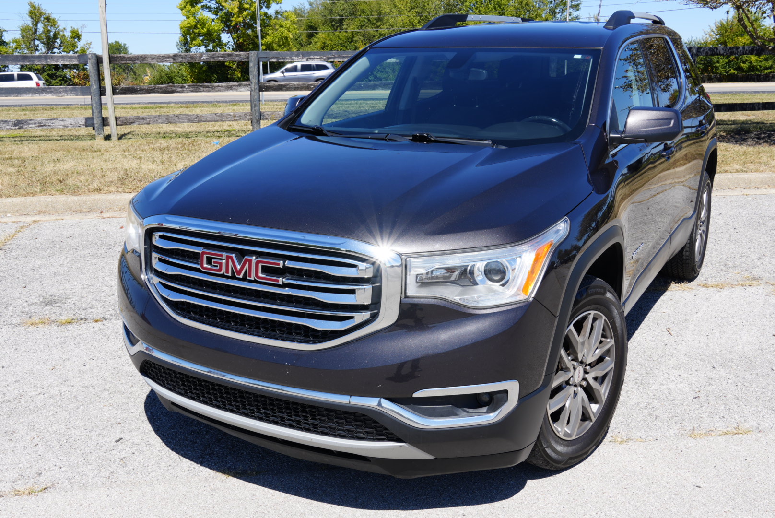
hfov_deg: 53.1
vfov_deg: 36.9
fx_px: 776
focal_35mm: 36
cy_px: 259
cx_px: 388
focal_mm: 24
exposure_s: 1/125
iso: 100
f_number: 9.5
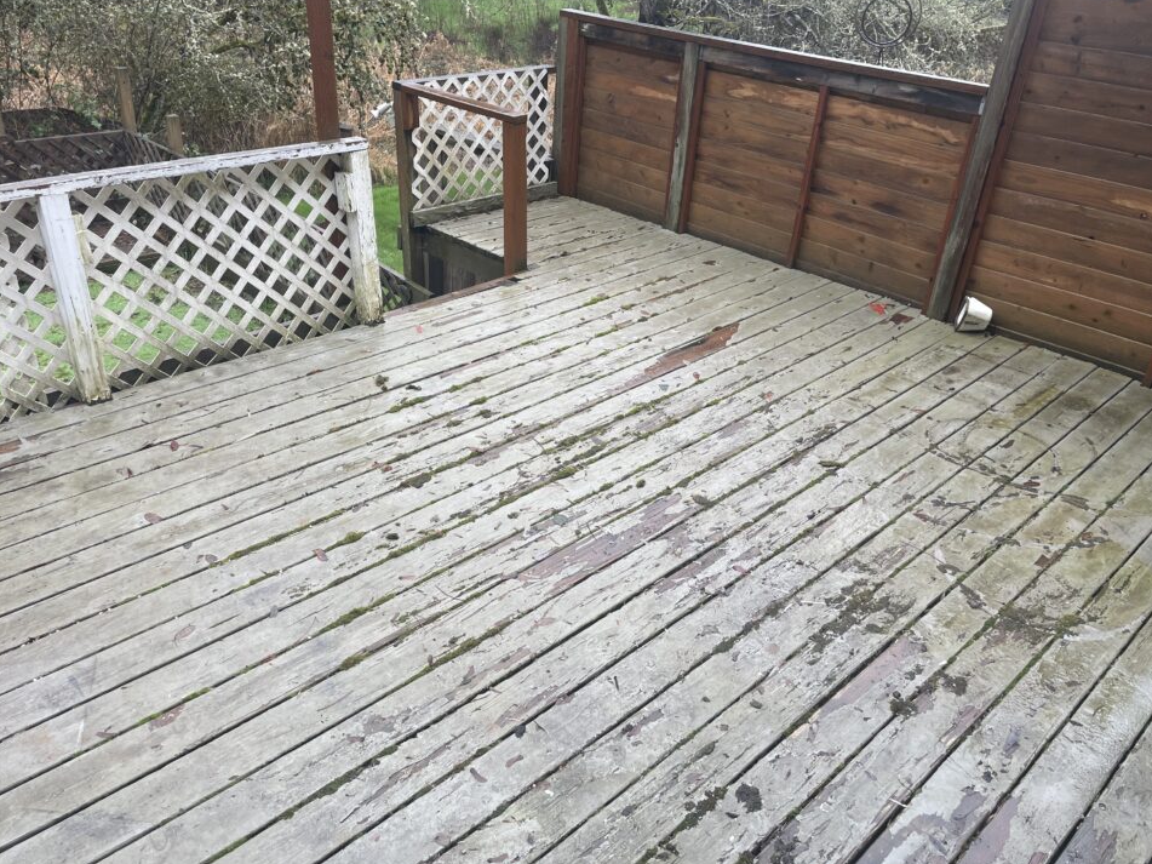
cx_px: 539
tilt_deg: -29.5
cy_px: 413
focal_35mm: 28
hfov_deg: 63.4
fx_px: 932
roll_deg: -2.7
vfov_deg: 49.7
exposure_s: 1/410
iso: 32
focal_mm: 4.2
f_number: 1.6
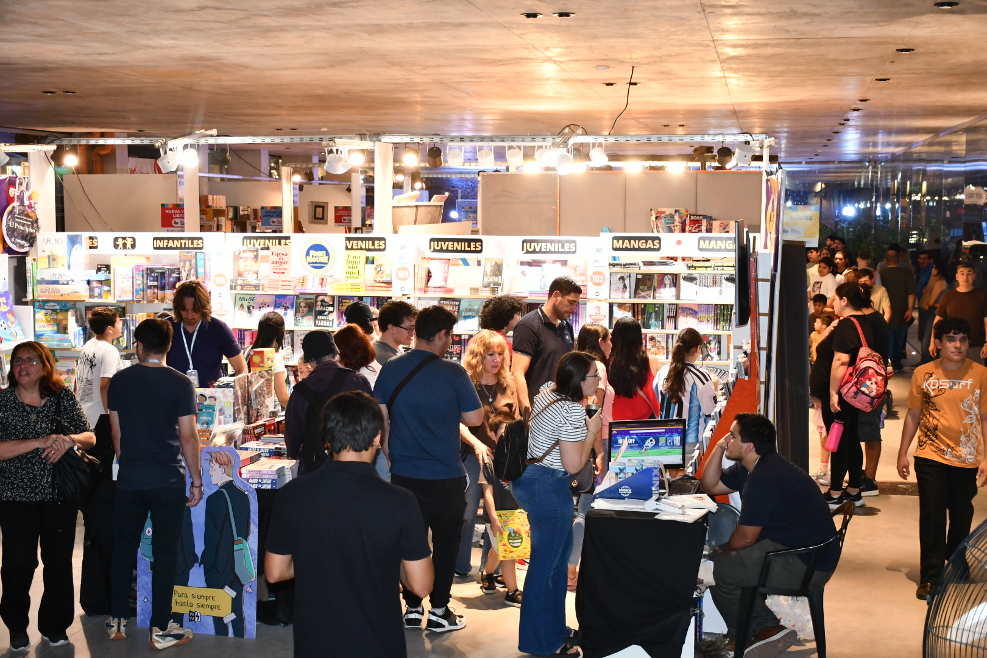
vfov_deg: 28.1
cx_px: 494
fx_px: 1316
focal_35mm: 48
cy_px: 329
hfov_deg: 41.1
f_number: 4
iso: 1250
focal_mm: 32
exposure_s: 1/80
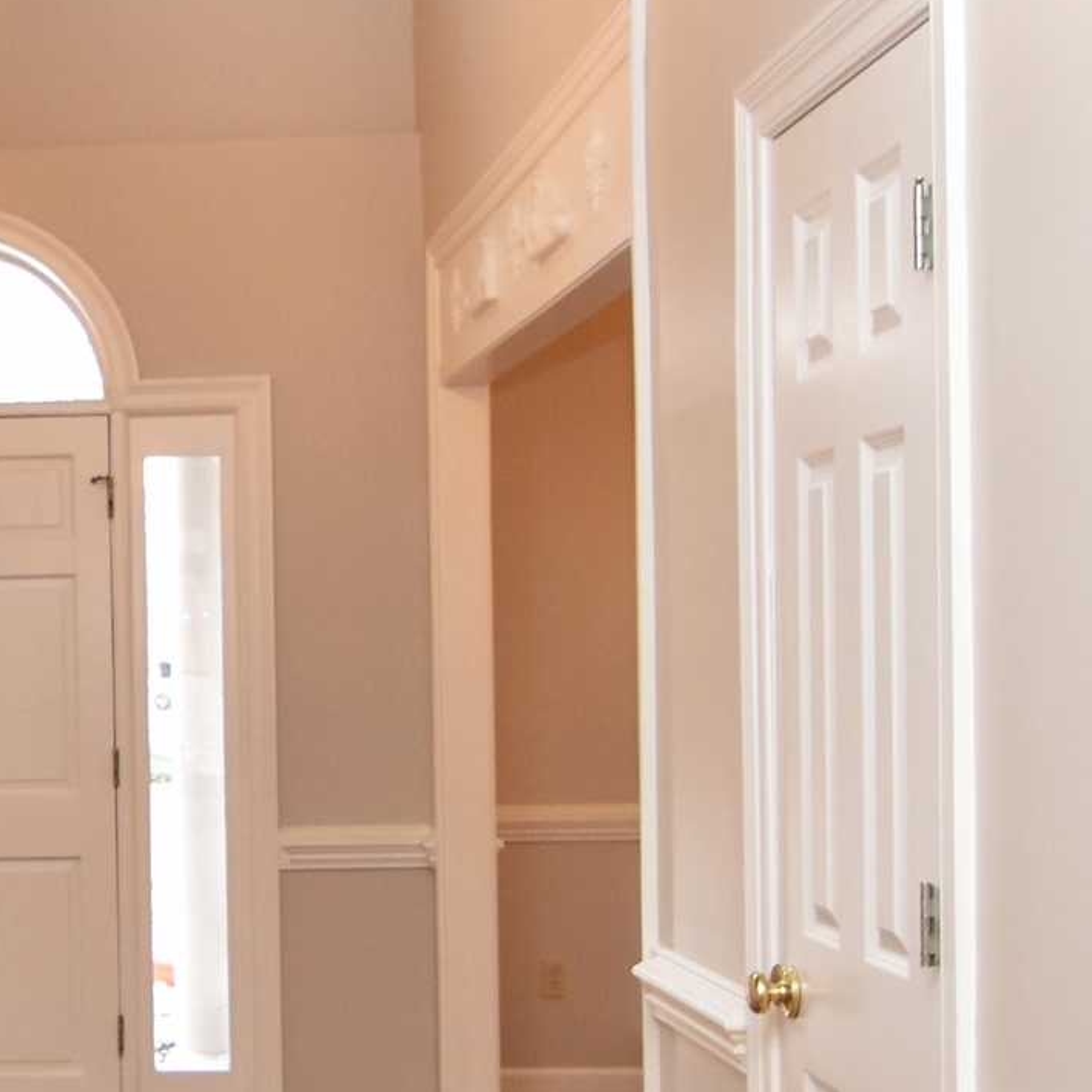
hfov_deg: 26.4
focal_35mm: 61
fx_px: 2172
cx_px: -56
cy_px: 656
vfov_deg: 28.2
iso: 800
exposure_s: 1/160
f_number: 2.8
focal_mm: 11
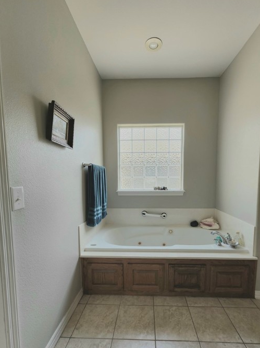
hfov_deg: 81.6
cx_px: 139
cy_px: 189
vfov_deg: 98.0
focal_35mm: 15
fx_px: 150
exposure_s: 1/60.2
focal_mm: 1.74
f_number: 2.2
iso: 64
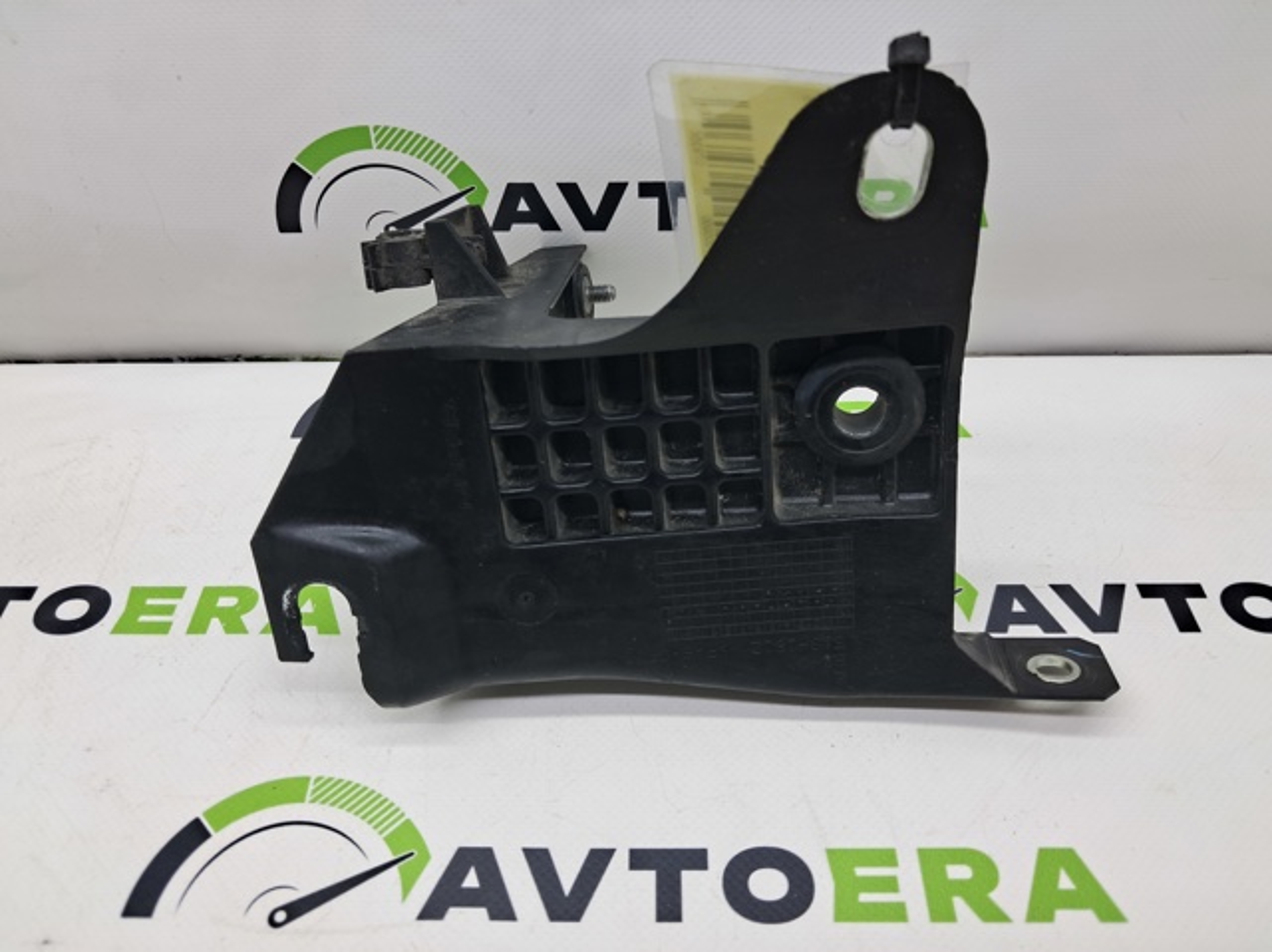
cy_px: 476
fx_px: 991
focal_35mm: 27
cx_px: 636
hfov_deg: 65.4
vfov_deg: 51.3
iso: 50
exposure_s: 1/50
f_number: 1.8
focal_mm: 4
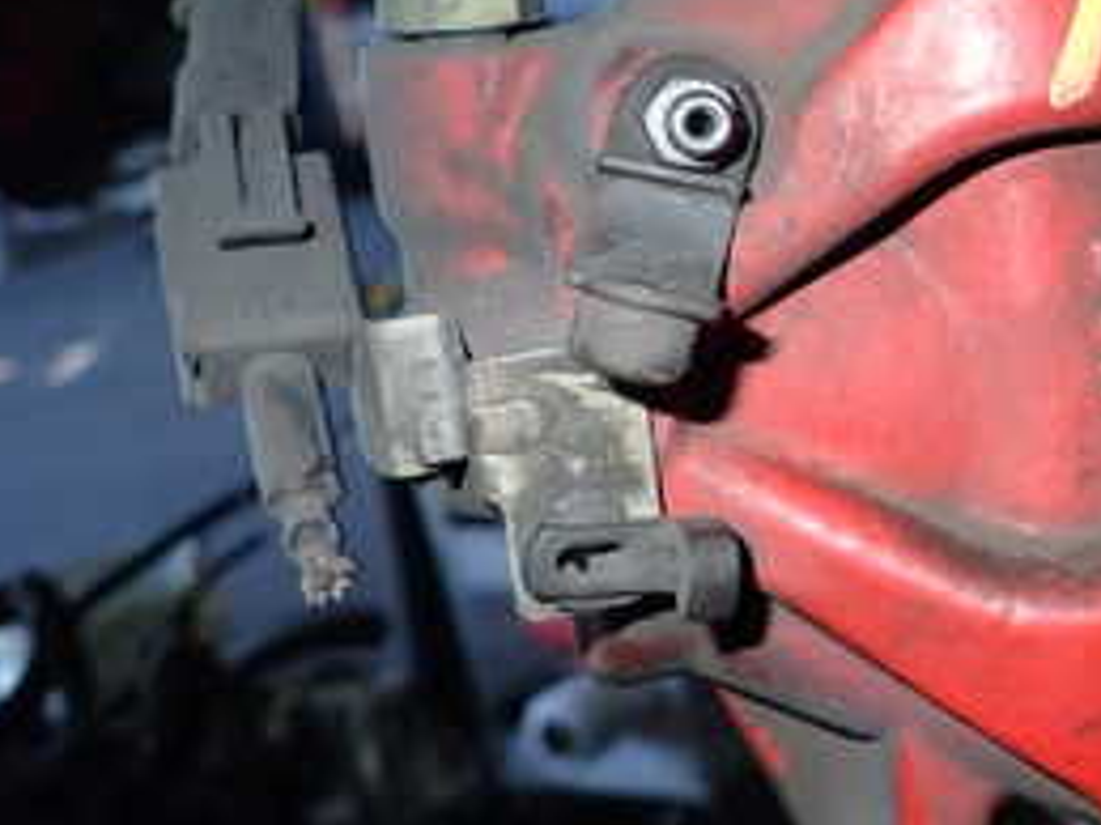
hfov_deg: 29.6
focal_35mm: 58
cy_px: 153
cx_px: 1237
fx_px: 1844
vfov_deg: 24.8
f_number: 5.6
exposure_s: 1/30
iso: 200
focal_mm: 4.5
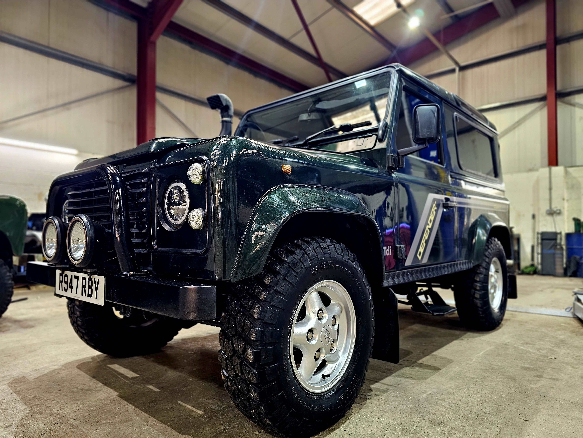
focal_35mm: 23
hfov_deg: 73.9
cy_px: 219
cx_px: 292
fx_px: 387
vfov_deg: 58.9
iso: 640
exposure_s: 1/33.4
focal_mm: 6.3
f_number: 1.7
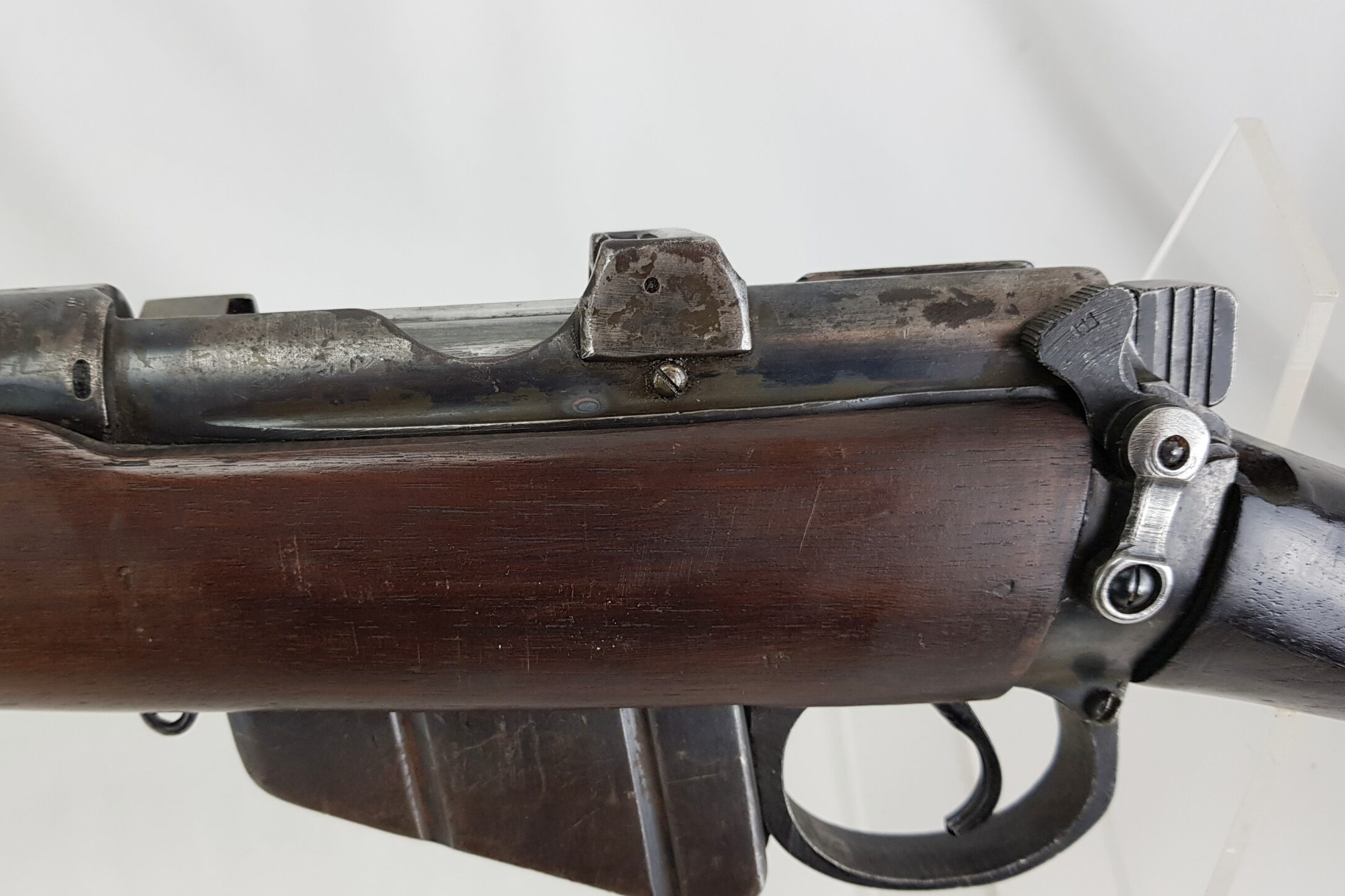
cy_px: 475
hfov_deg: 58.4
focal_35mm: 32
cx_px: 566
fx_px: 1195
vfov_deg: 41.1
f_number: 1.7
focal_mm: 4.3
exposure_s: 1/100
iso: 80
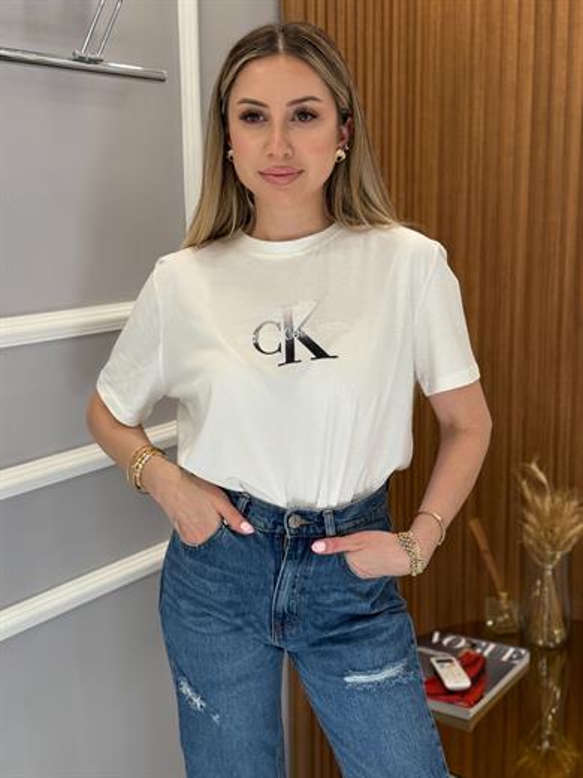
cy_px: 389
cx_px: 292
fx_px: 1078
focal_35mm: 48
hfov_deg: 30.3
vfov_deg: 39.7
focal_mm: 6.76
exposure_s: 1/242
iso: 160
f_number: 1.78
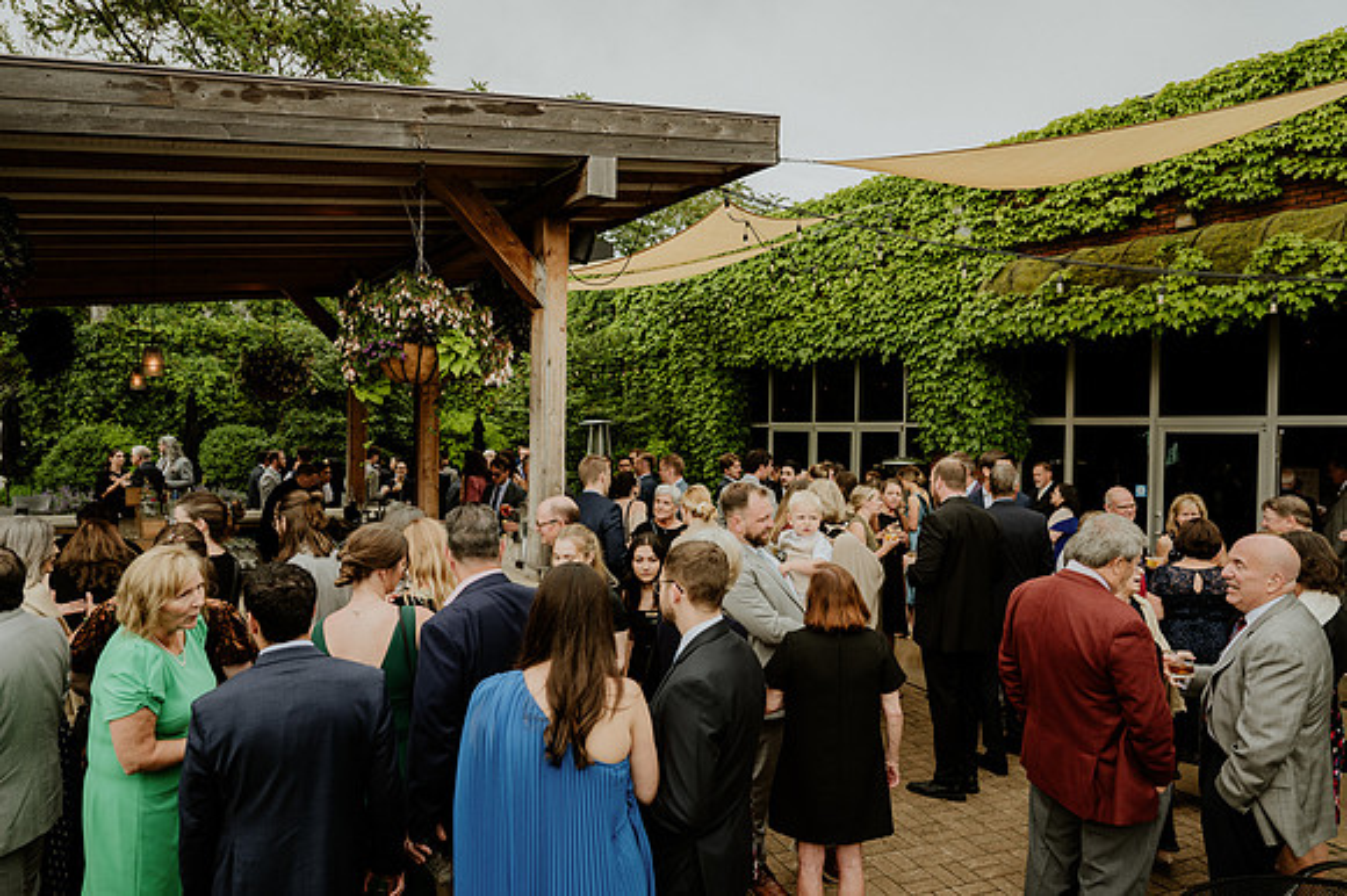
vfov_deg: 52.1
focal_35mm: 25
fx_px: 917
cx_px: 682
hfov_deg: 72.6
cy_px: 448
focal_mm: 24
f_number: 3.5
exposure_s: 1/200
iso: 80
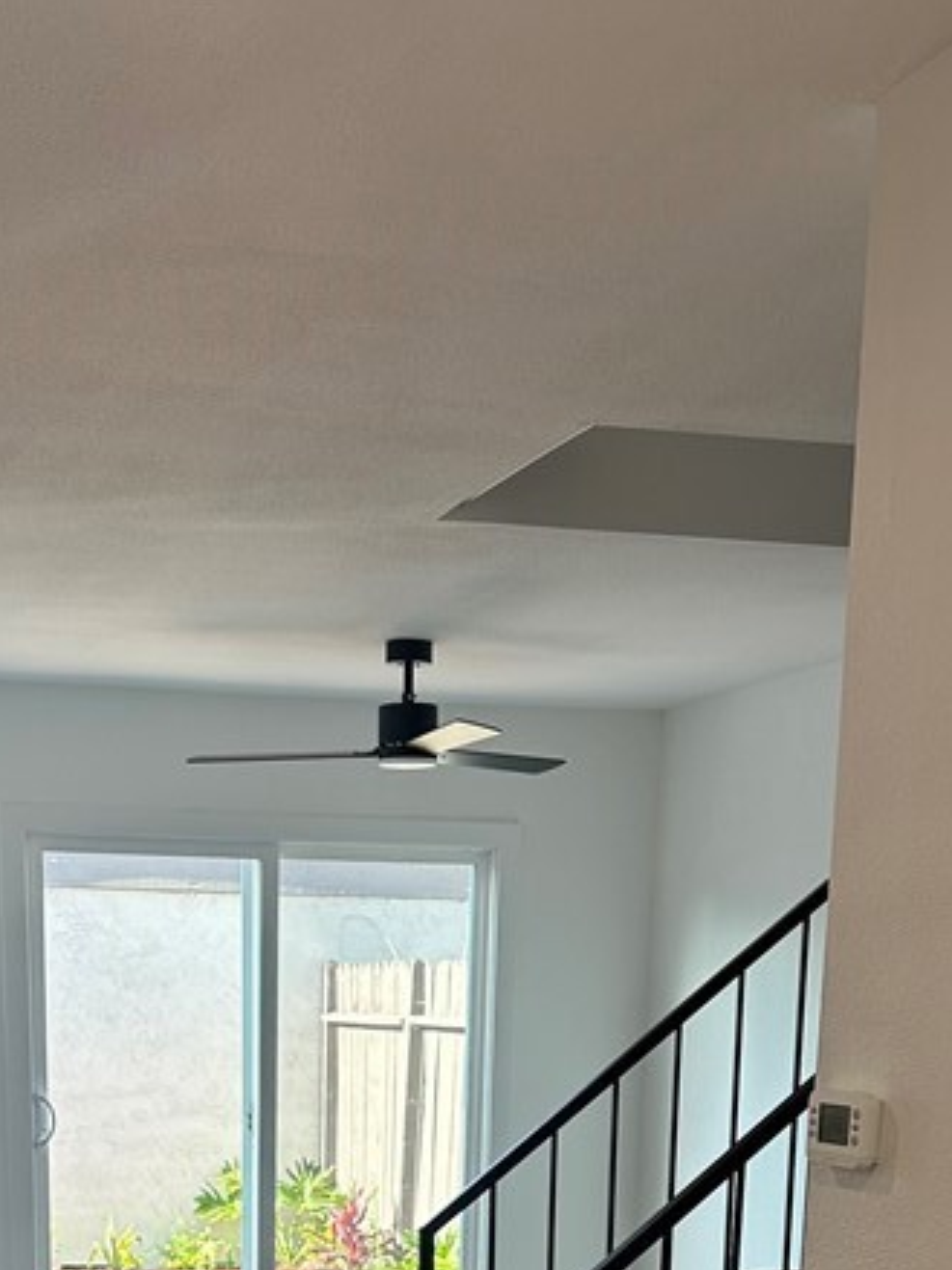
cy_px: 1426
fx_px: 2054
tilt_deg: -11.8
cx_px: 356
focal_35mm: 56
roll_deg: -1.1
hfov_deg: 26.0
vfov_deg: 30.4
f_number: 1.78
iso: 100
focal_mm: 6.86
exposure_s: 1/134
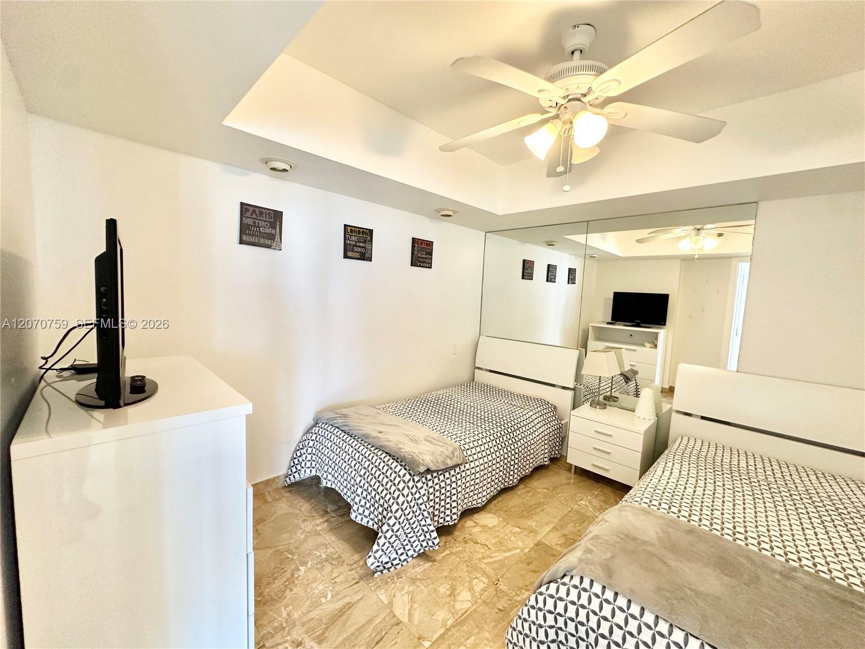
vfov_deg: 85.7
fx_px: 350
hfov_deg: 102.1
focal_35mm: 14
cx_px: 432
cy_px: 324
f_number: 2.2
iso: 250
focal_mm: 2.22
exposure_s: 1/60
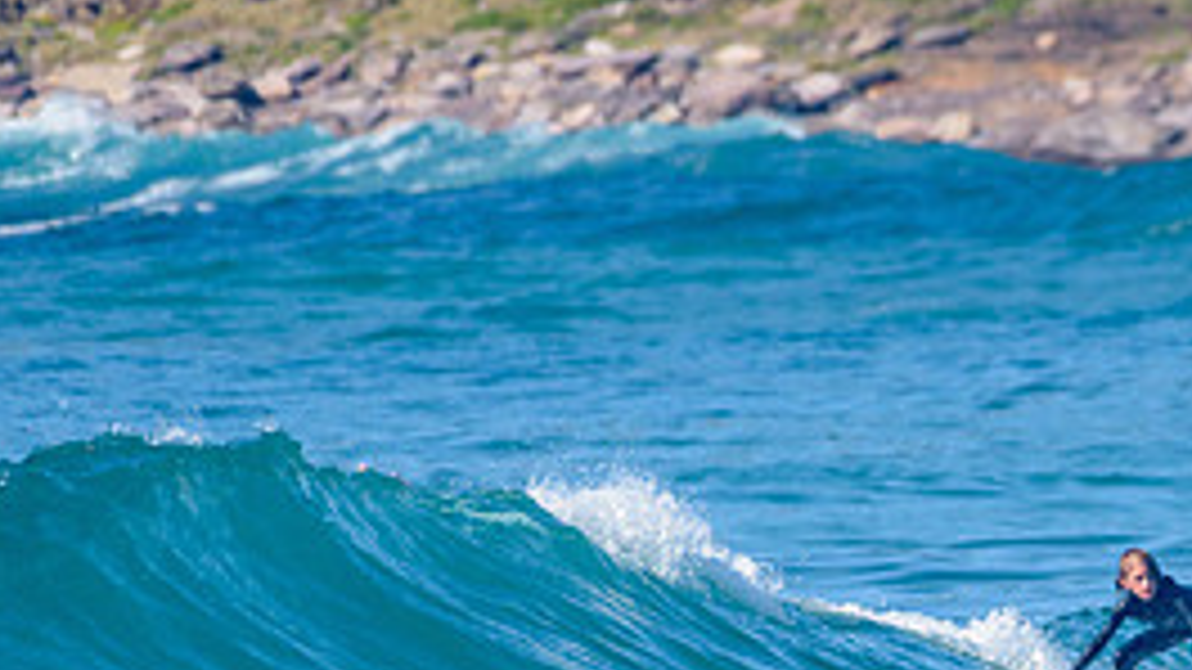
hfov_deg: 1.5
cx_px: 1253
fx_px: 44467
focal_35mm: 1407
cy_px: 670
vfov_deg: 0.9
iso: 220
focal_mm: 500
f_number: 5.6
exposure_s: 1/2000
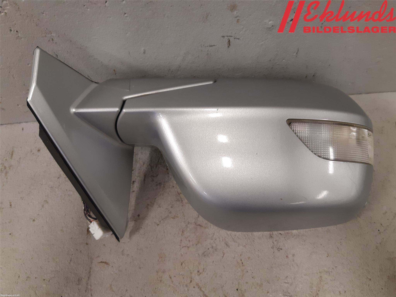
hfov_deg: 67.3
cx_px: 198
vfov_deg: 53.1
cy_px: 148
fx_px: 297
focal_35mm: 26
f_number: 1.7
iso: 100
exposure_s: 1/50
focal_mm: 3.93
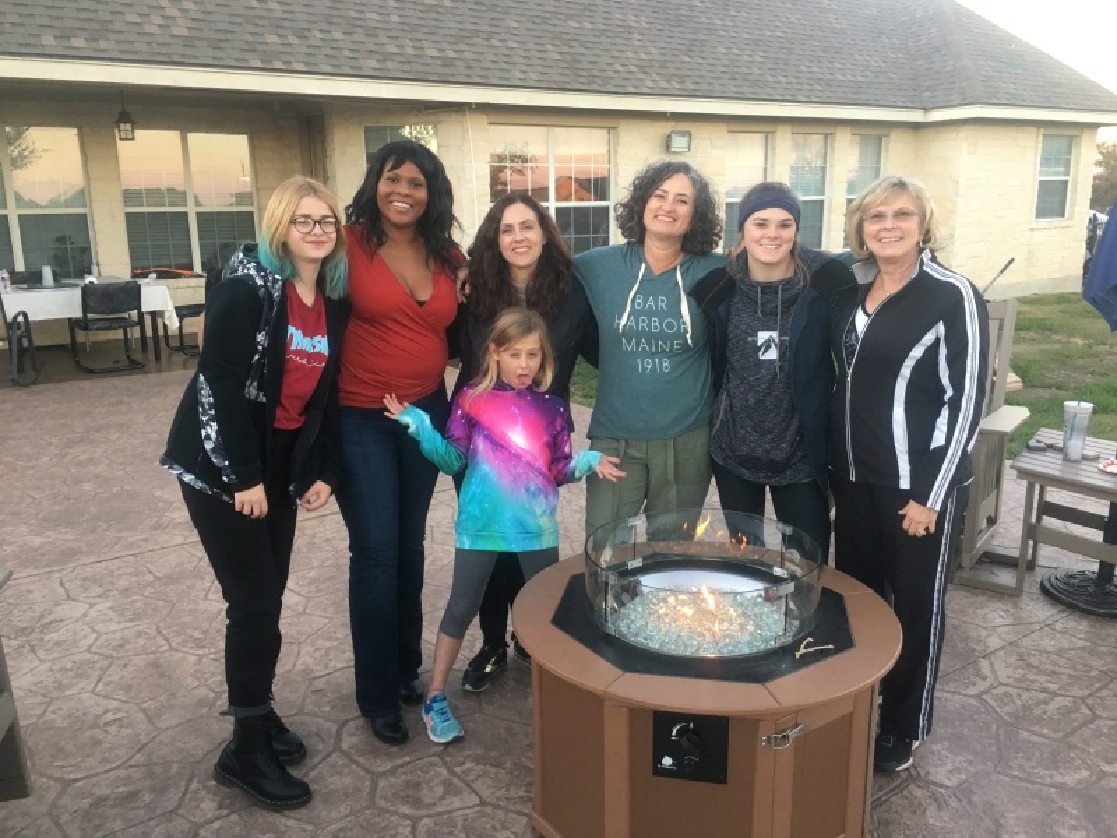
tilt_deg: -13.5
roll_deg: +2.3
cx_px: 558
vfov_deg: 48.2
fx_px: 936
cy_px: 419
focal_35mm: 29
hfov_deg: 61.7
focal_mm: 4.15
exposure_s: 1/30
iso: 40
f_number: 2.2
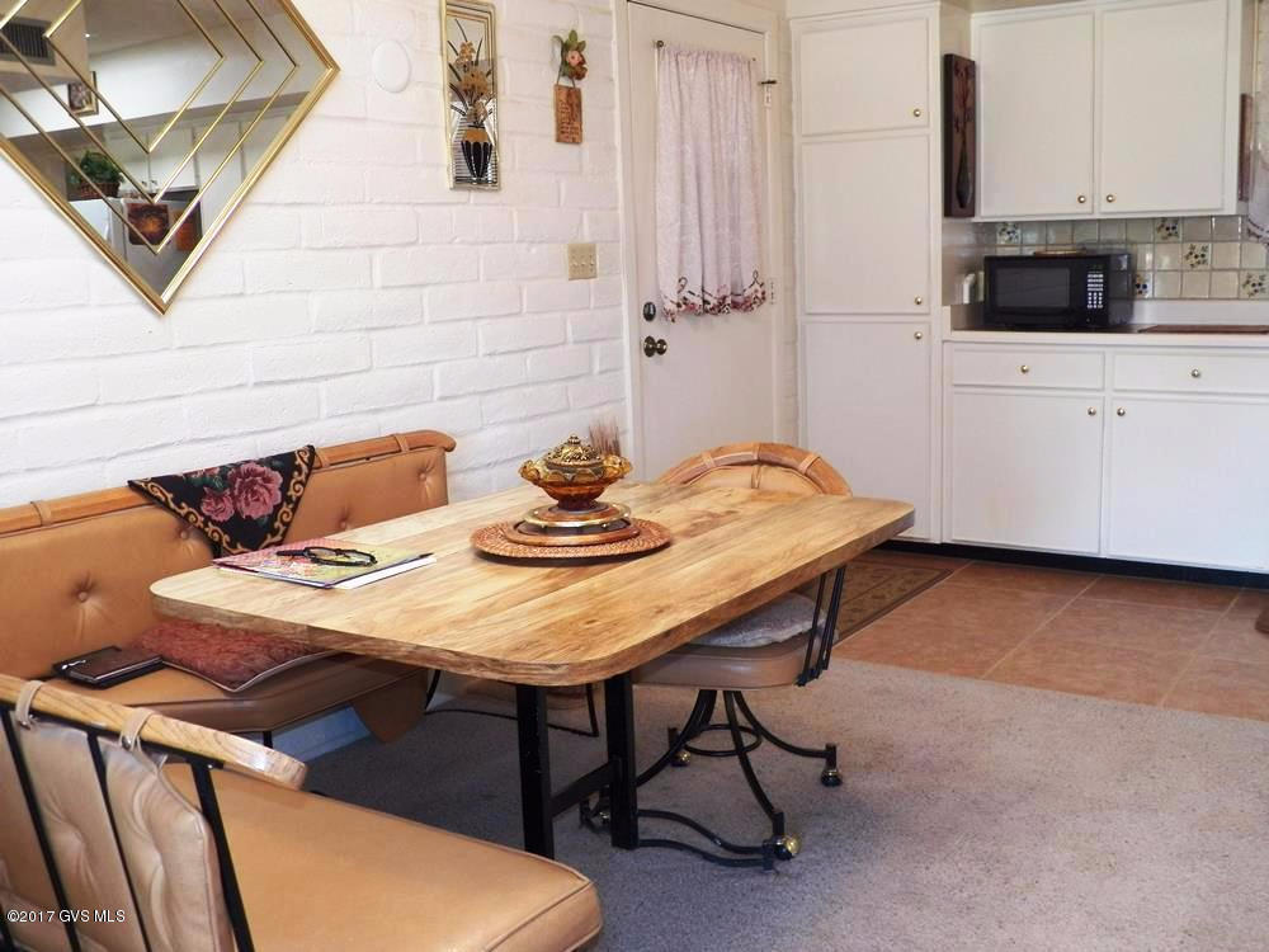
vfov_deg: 40.7
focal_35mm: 35
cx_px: 634
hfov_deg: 52.6
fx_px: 1283
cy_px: 476
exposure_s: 1/30
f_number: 2.8
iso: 200
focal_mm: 6.3
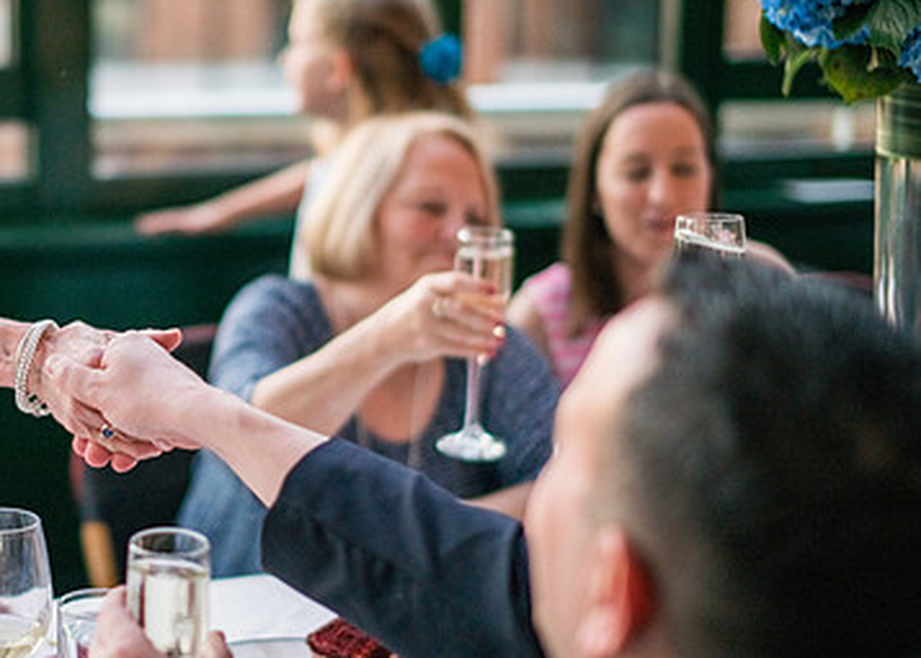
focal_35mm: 85
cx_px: 210
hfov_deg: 23.1
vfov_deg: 16.8
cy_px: 312
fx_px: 2223
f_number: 1.4
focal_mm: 50
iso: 400
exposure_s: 1/320
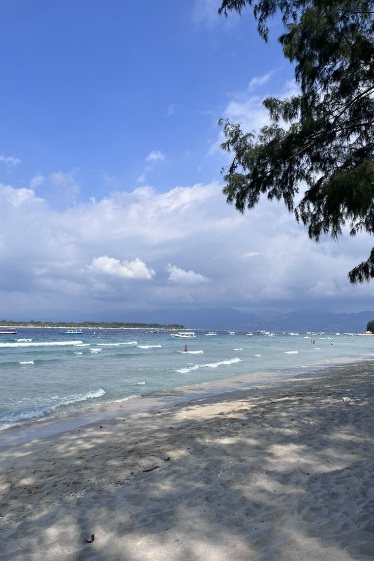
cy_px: 284
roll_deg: -0.1
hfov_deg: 46.3
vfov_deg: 65.5
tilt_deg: +6.1
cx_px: 171
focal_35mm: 28
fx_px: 437
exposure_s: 1/4854
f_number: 1.6
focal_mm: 5.1
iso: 50
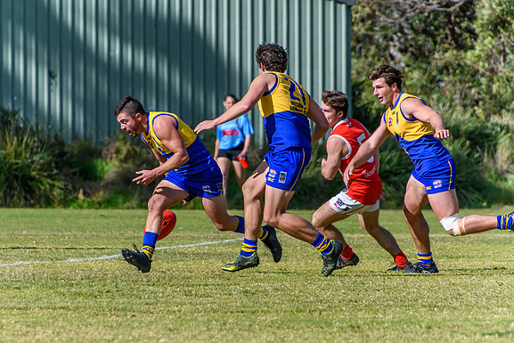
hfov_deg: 3.1
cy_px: 190
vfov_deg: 2.1
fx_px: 9568
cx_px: 229
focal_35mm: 670
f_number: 8
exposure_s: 1/2000
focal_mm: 400
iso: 800
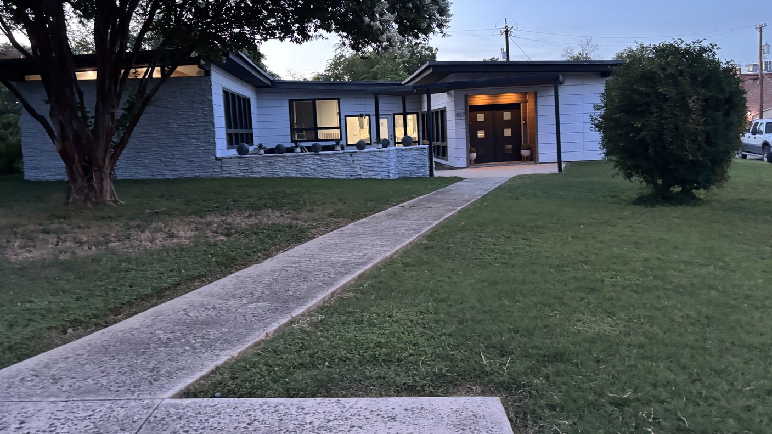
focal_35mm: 29
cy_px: 180
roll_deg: +1.6
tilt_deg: -5.4
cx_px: 384
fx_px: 594
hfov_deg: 66.1
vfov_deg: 40.0
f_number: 1.6
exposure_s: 1/32
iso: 640
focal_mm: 5.96
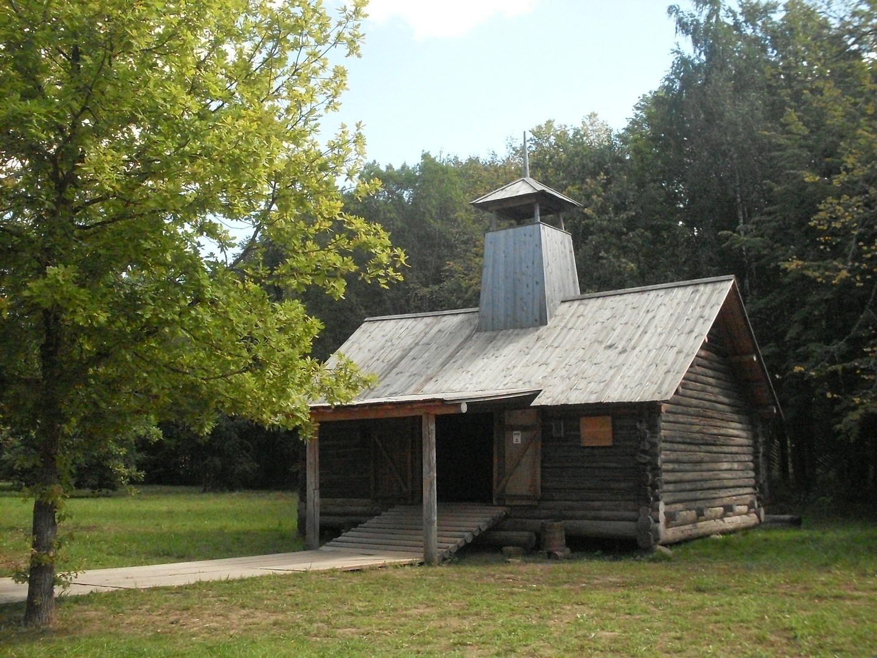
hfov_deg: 49.0
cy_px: 329
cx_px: 438
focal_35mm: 38
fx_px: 963
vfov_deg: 37.7
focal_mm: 6.3
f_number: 8.4
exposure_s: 1/250
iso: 400
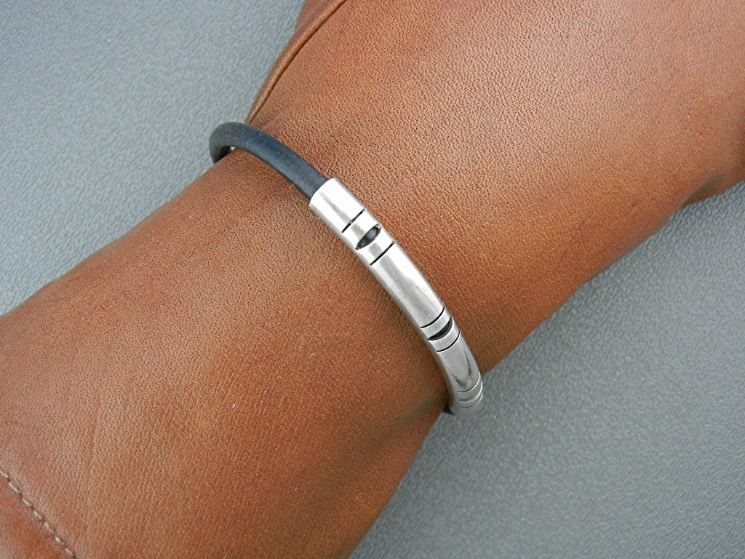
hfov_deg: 42.1
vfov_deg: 32.2
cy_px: 280
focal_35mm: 45
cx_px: 372
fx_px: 968
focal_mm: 8.1
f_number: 3.8
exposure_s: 1/4.2
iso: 200
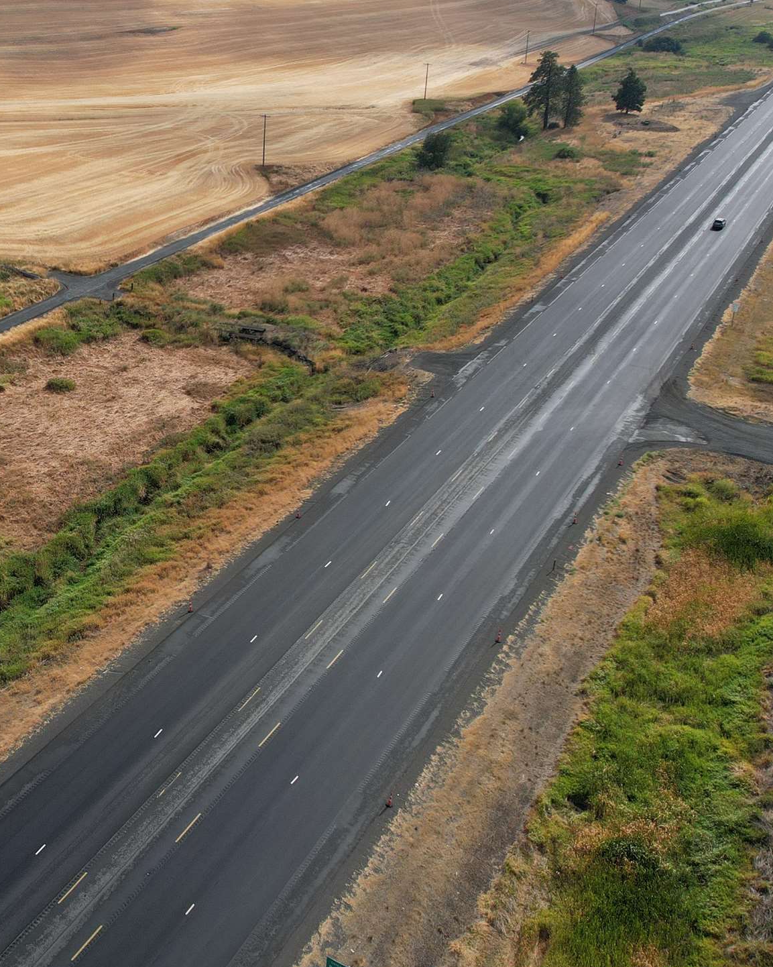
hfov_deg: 32.7
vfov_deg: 41.8
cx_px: 101
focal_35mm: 44
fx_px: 1259
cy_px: 386
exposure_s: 1/3200
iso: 200
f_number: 2.8
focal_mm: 8.38
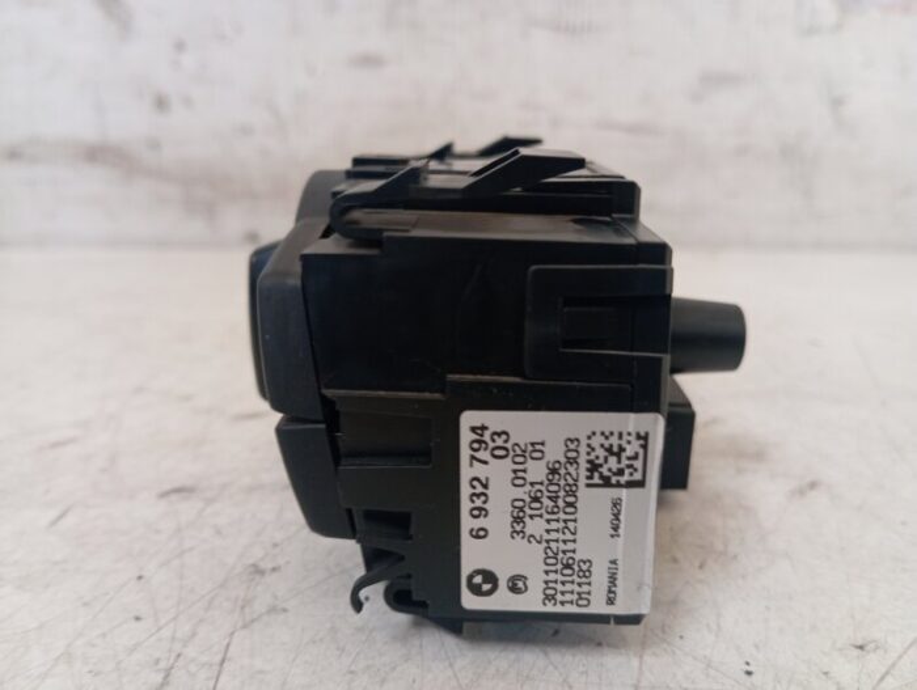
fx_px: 743
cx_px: 458
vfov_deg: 49.9
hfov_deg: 63.4
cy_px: 345
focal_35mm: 28
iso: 301
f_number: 1.8
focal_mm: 4.22
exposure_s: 1/33.3
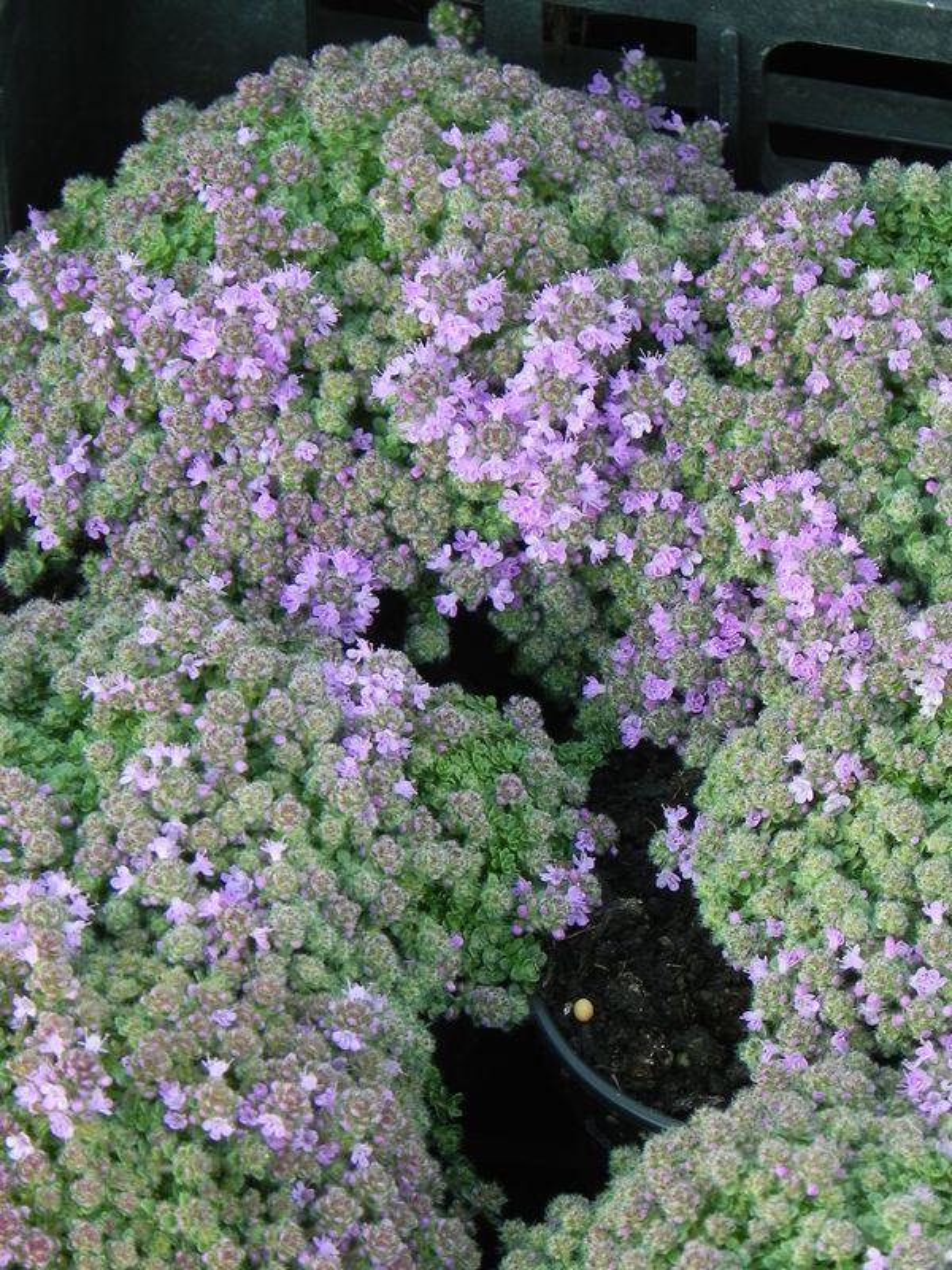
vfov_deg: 8.0
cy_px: 635
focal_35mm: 247
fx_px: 9057
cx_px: 476
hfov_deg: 6.0
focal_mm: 44
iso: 160
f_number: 5
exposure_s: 1/80
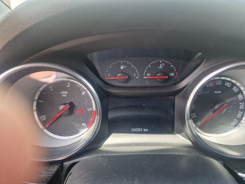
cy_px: 92
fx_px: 163
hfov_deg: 73.9
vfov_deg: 58.9
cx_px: 122
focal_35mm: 23
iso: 50
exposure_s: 1/182
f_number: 1.8
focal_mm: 5.4
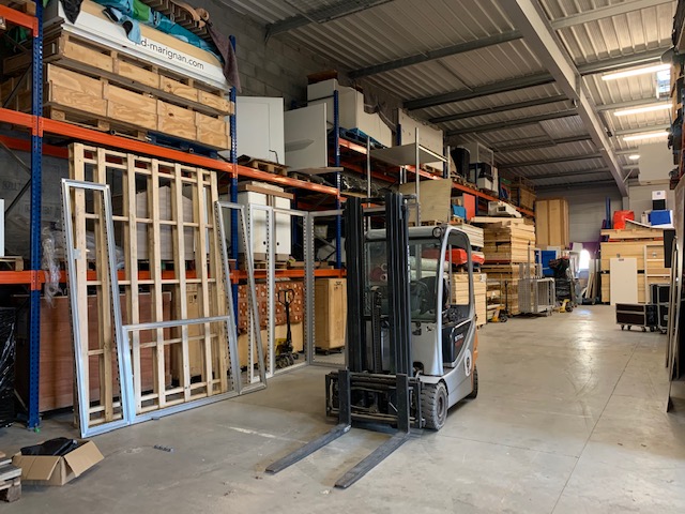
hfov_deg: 67.3
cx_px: 342
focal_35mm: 26
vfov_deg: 53.1
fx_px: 515
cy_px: 257
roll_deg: -0.1
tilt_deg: +1.5
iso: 250
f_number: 1.8
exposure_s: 1/33
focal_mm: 4.25
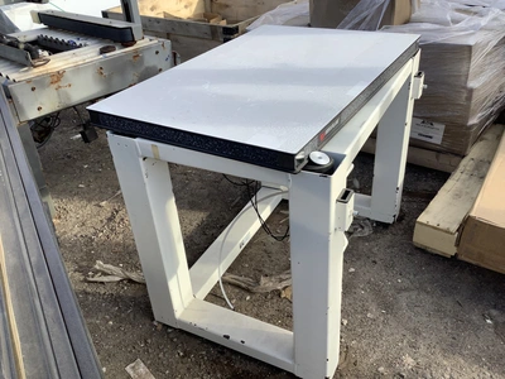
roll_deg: +3.3
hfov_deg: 58.4
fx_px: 452
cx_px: 252
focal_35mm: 31
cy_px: 190
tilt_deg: -32.3
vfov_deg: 45.4
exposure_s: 1/696
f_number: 2.4
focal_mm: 3.3
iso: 25
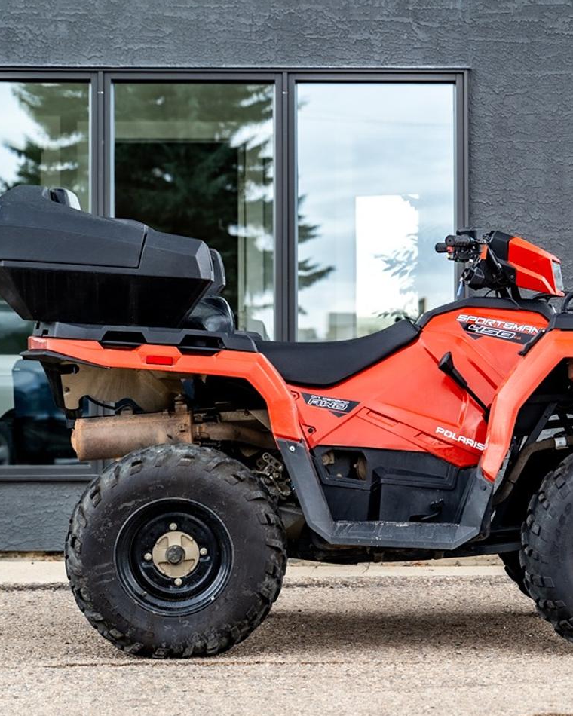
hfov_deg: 15.2
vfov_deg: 19.0
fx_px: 2141
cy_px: 349
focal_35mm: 101
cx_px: 427
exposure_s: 1/160
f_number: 4
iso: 200
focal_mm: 68
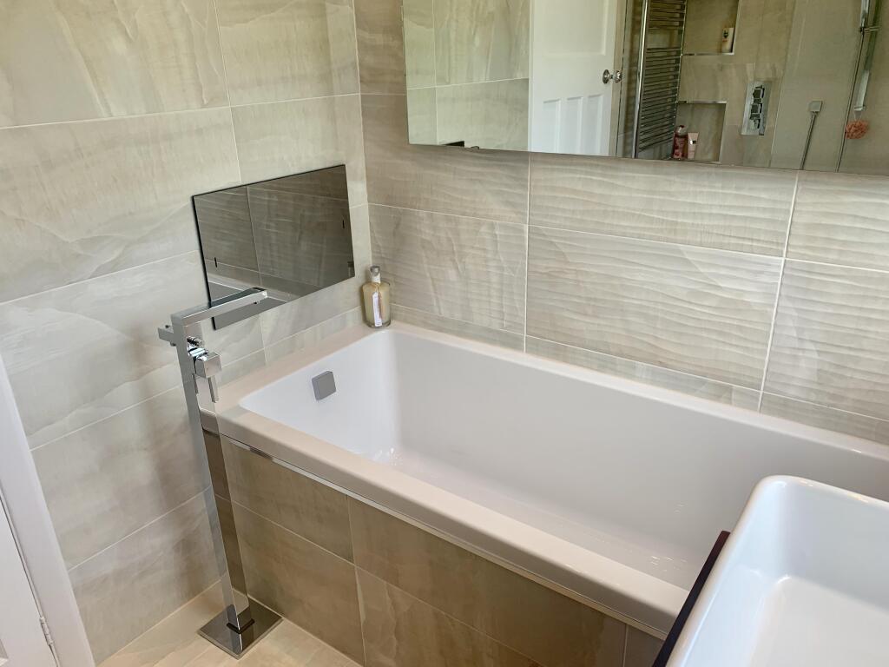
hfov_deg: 67.3
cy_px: 334
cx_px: 444
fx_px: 668
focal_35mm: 26
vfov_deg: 53.1
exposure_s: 1/158
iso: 25
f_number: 1.8
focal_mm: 4.25
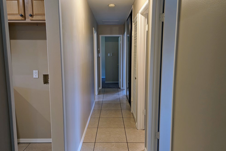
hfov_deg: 69.4
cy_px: 74
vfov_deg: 49.6
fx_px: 163
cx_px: 110
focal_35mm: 26
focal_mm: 6.81
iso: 98
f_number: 1.85
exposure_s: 1/24
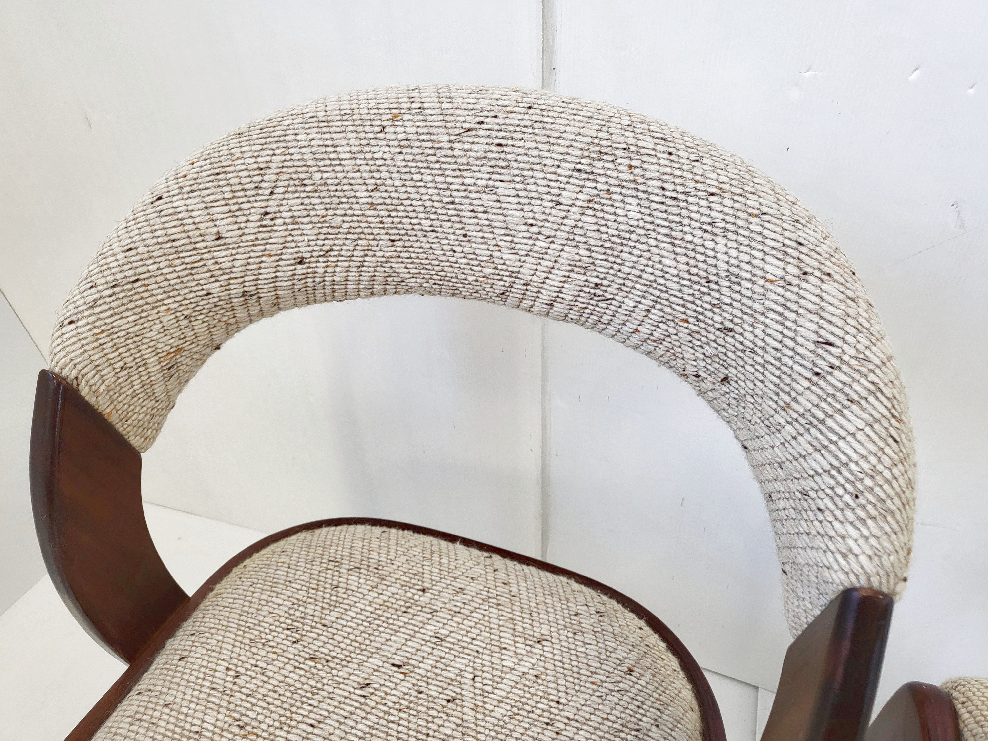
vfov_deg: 53.1
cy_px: 370
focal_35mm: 26
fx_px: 742
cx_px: 494
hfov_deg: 67.3
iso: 250
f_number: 1.8
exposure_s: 1/100
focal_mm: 4.25
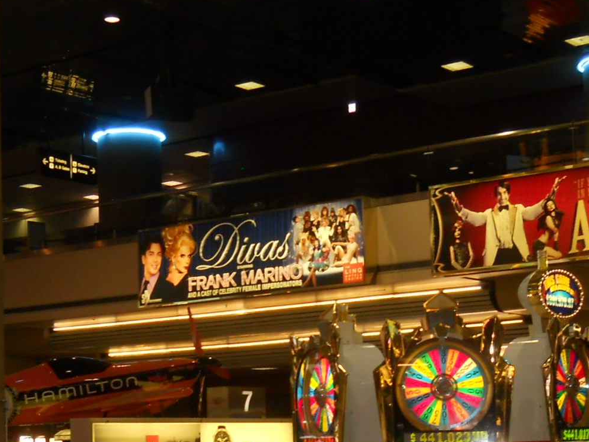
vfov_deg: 17.0
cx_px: 284
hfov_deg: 23.0
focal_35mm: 85
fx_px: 1446
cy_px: 431
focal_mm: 6.72
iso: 200
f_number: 3.1
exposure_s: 1/30
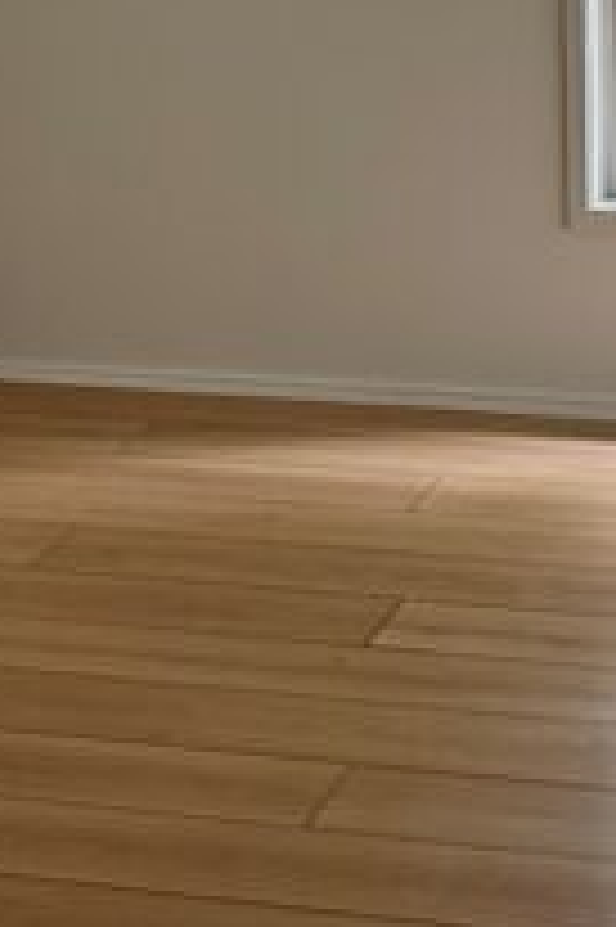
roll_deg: +0.9
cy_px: -315
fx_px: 3188
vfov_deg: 15.6
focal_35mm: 124
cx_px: 112
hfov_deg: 11.0
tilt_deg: -0.3
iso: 200
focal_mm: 6.86
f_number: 1.78
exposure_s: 1/121
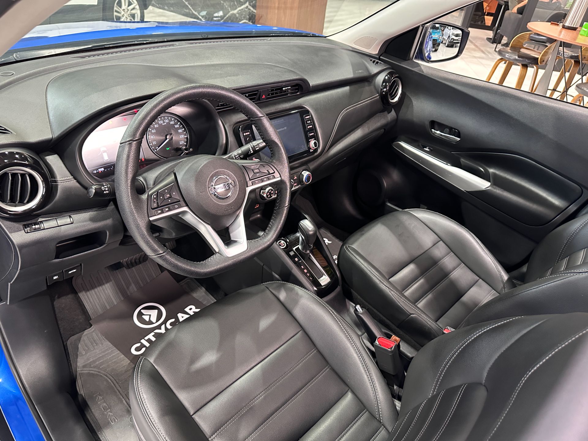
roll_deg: -8.0
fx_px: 408
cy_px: 220
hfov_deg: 71.6
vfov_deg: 56.8
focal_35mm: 24
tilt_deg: -35.0
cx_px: 294
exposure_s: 1/40
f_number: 1.78
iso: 640
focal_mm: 6.86
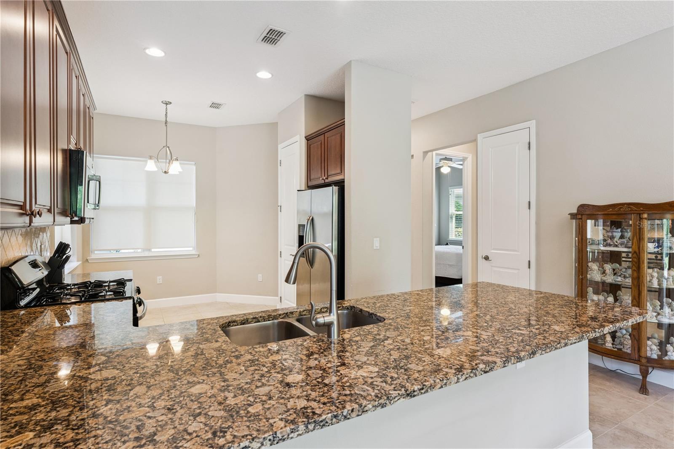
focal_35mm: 19
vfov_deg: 65.6
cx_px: 337
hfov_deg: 88.1
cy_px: 224
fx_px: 348
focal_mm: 18.6
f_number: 10
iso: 800
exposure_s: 1/20
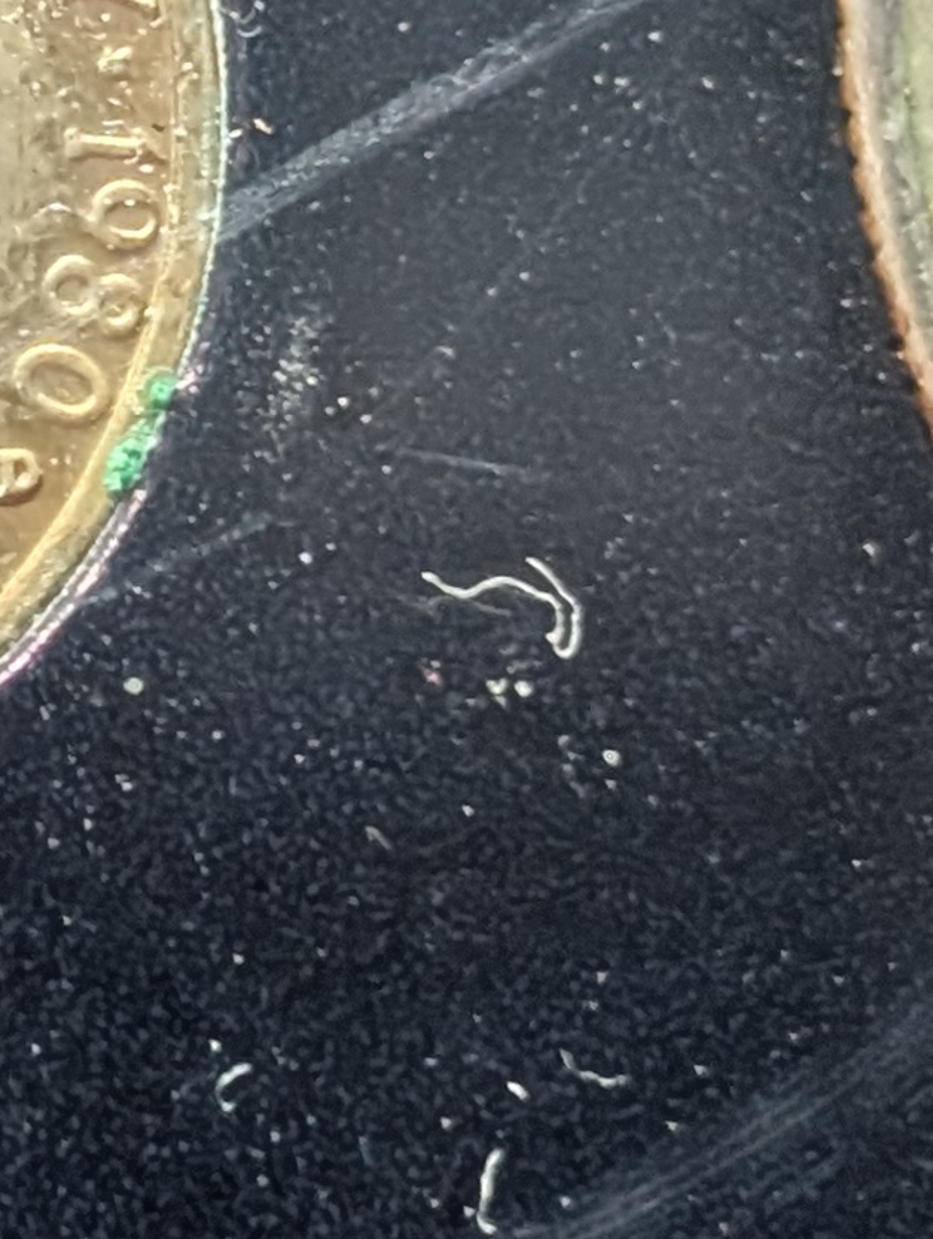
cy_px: 250
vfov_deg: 8.2
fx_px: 8605
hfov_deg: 6.1
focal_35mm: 240
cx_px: -510
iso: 157
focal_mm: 6.9
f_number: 1.68
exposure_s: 1/58.5
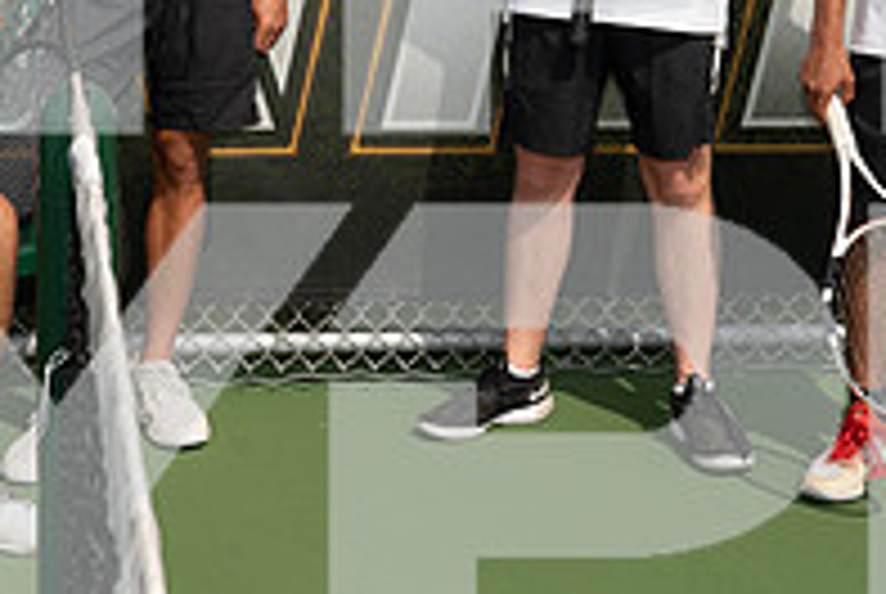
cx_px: 256
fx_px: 2317
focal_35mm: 94
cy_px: -101
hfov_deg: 21.5
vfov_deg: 14.2
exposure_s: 1/250
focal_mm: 32
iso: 100
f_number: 11
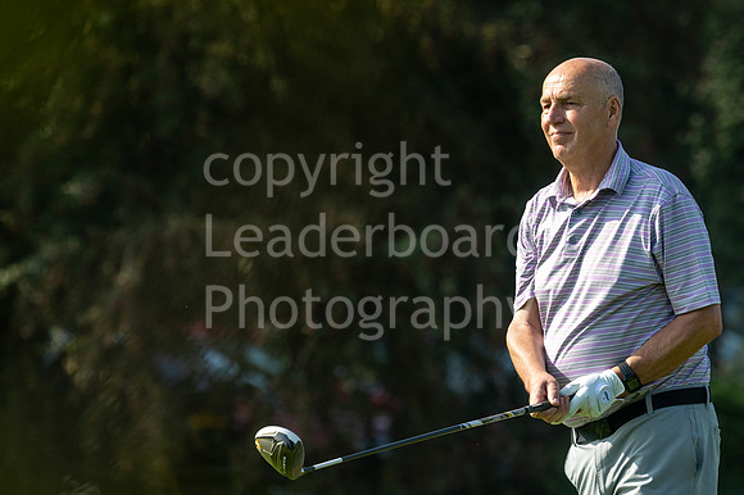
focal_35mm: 555
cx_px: 459
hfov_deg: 3.7
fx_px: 11469
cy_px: 209
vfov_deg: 2.5
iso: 160
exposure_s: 1/800
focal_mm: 300
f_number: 5.6
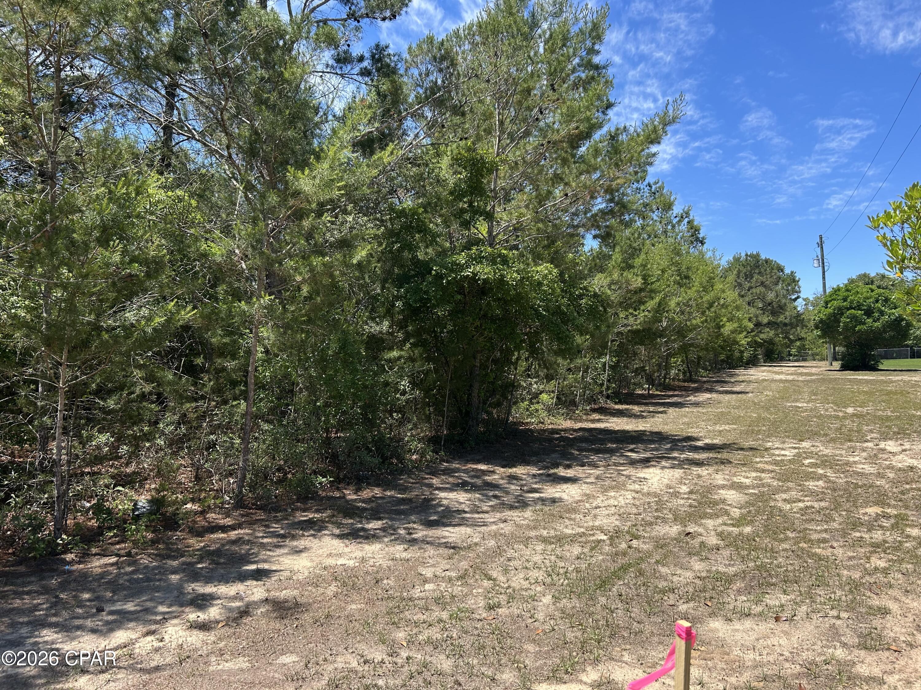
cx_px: 460
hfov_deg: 67.3
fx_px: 692
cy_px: 345
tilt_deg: +0.3
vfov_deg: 53.1
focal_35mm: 26
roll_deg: -0.9
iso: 50
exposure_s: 1/2045
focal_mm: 5.7
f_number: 1.5
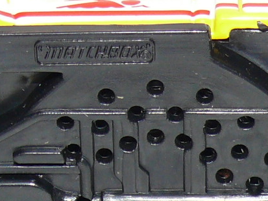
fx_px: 2672
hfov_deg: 5.7
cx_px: 191
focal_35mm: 345
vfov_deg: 4.3
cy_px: 149
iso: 100
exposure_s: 1/30
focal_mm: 12.5
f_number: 4
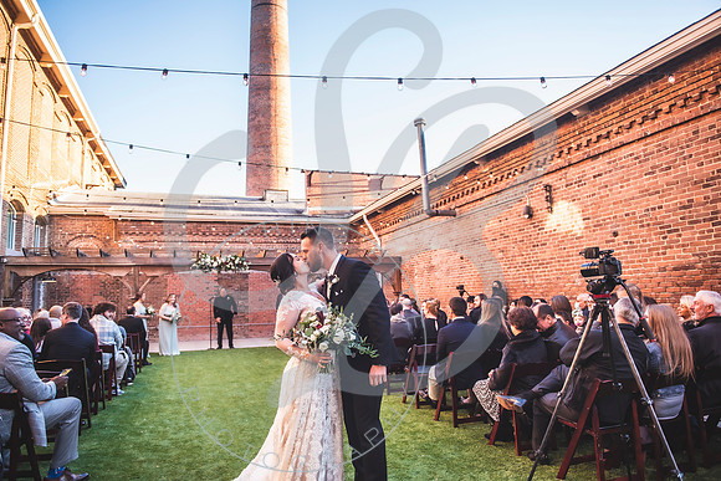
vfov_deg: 52.2
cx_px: 360
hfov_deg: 72.6
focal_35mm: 25
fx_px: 491
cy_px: 240
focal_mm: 24
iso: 100
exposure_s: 1/160
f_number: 2.8
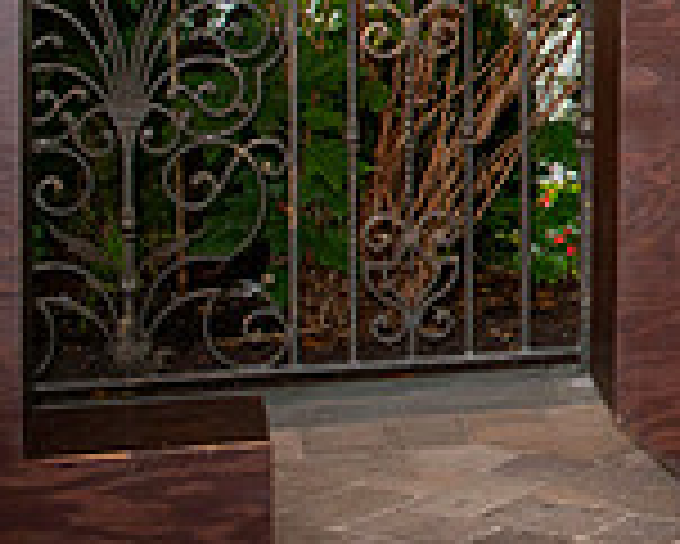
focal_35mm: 113
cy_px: -158
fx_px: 2276
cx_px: 1235
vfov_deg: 13.2
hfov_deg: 14.8
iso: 800
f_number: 2.8
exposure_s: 1/640
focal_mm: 24
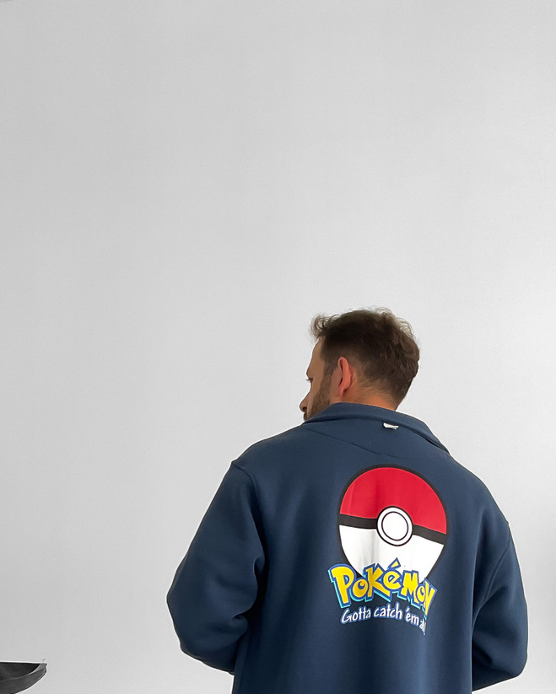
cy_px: 641
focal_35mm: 55
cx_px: 336
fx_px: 1131
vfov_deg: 32.2
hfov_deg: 27.6
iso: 50
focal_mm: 3
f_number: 1.8
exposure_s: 1/120
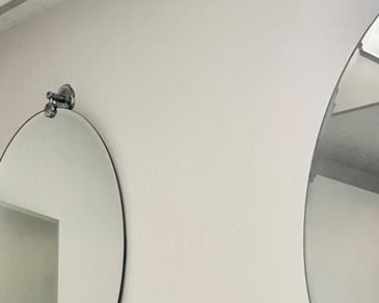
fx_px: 864
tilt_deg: -10.2
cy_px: 558
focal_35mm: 77
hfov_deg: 24.7
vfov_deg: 16.4
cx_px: 142
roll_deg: -3.0
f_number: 1.78
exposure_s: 1/120
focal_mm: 6.86
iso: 125
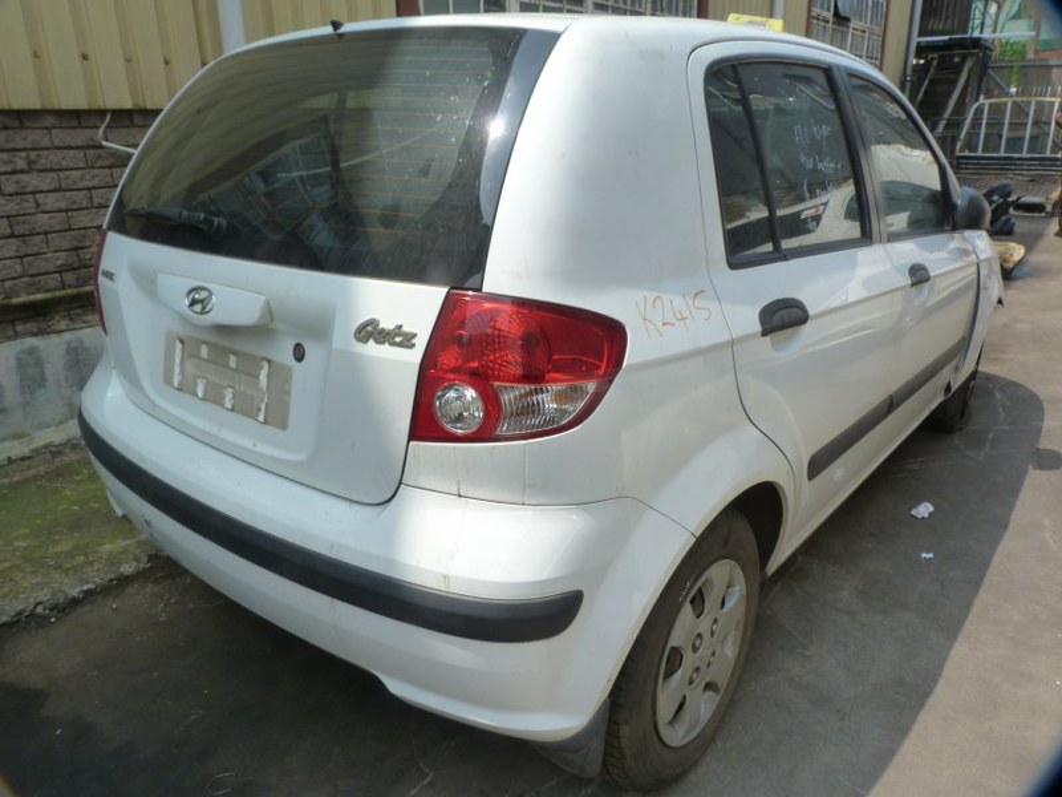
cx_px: 531
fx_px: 767
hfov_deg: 69.4
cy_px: 398
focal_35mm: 25
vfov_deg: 54.9
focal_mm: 4.5
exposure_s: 1/250
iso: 125
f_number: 5.6
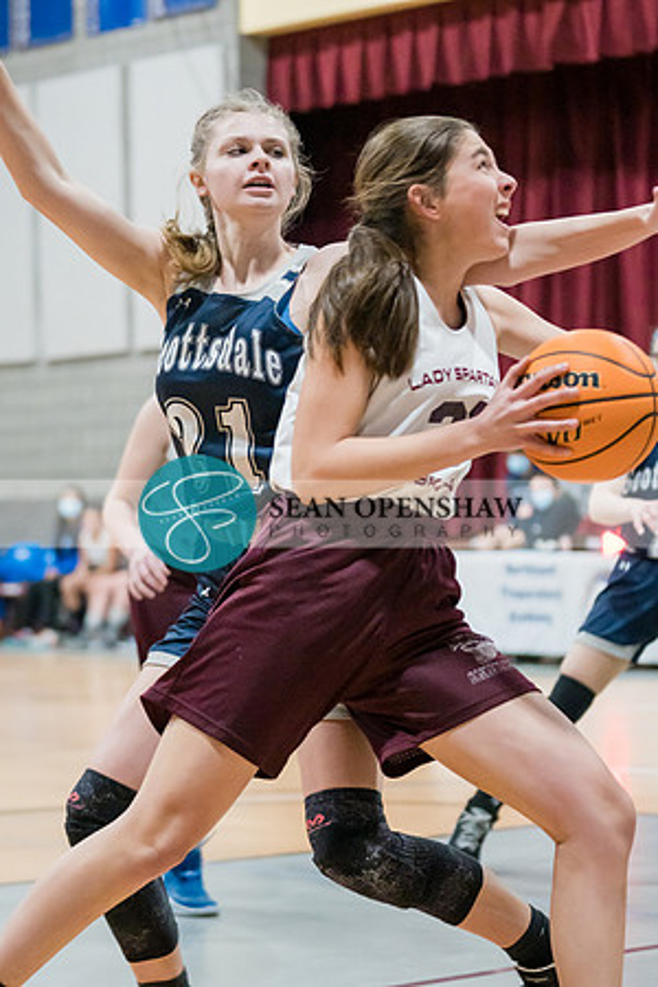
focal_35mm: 105
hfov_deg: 13.0
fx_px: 2879
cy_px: 494
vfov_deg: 19.5
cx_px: 329
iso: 4000
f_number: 2.8
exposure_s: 1/800
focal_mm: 70
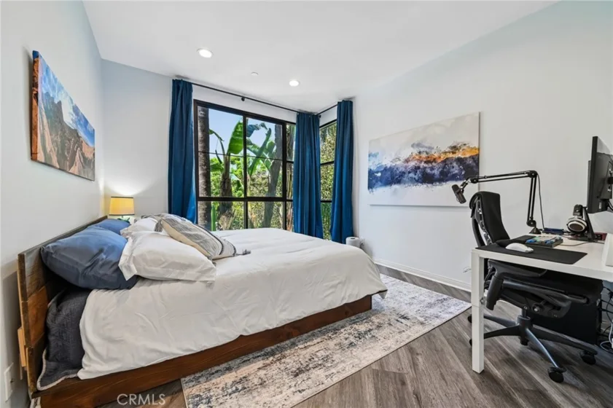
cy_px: 204
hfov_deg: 104.3
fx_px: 238
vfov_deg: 81.2
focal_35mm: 14
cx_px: 306
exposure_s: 1/8
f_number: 8
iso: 250
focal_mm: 14
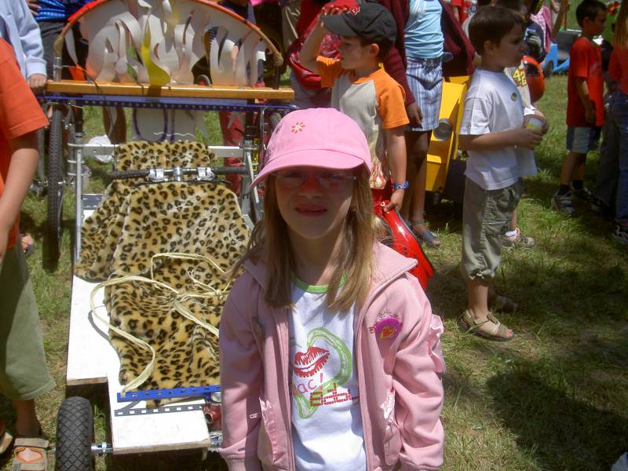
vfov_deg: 36.8
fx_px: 708
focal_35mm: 39
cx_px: 314
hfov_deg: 47.9
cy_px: 236
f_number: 4.7
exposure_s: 1/640
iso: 100
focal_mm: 8
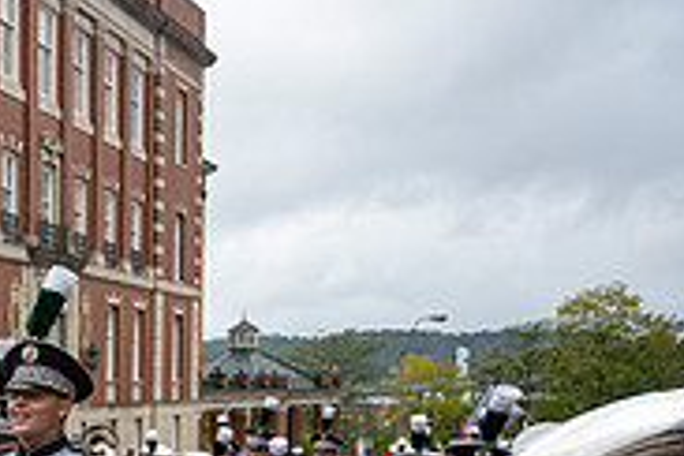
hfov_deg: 22.4
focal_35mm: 76
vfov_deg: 16.9
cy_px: 592
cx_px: -310
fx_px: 1444
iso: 500
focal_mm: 24
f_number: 4
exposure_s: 1/1600
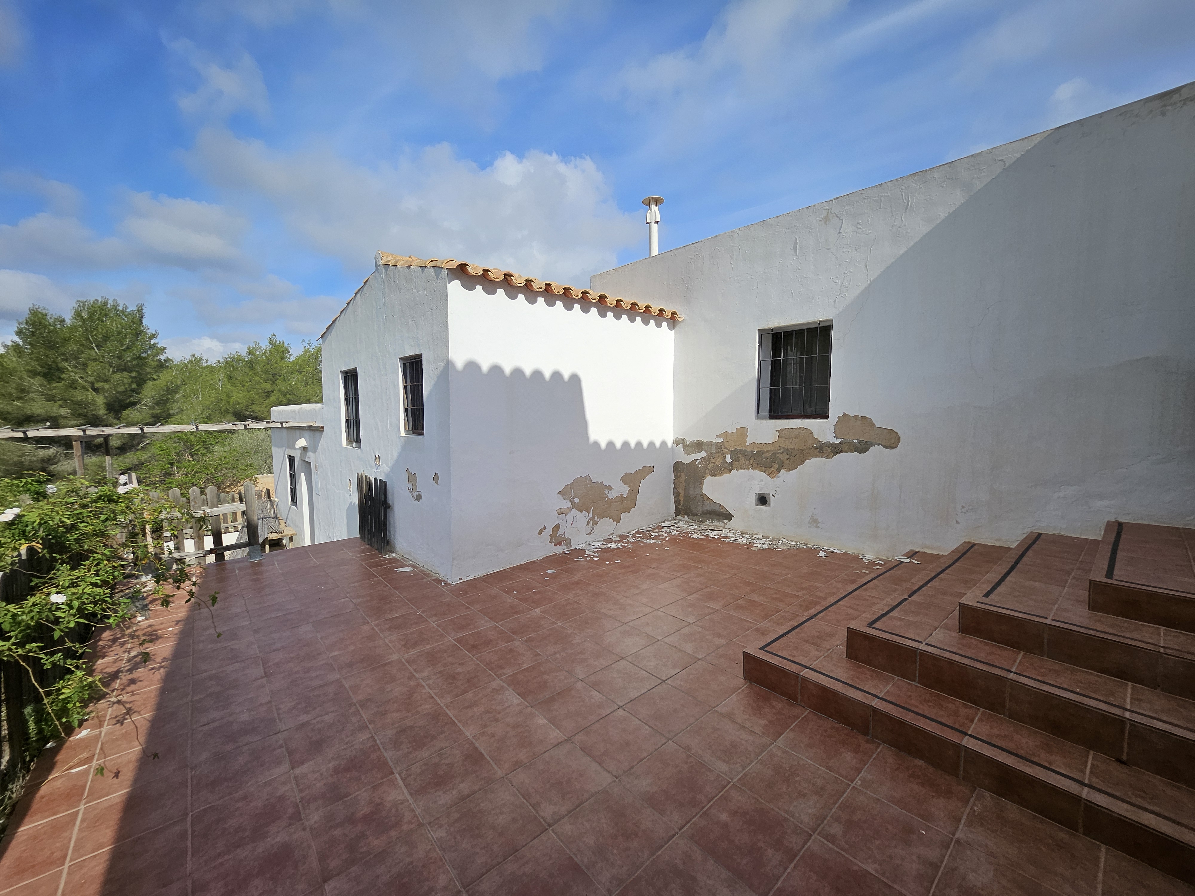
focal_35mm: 13
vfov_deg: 89.9
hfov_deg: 106.2
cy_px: 448
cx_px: 598
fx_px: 449
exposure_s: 1/1468
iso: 32
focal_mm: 1.74
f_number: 2.2
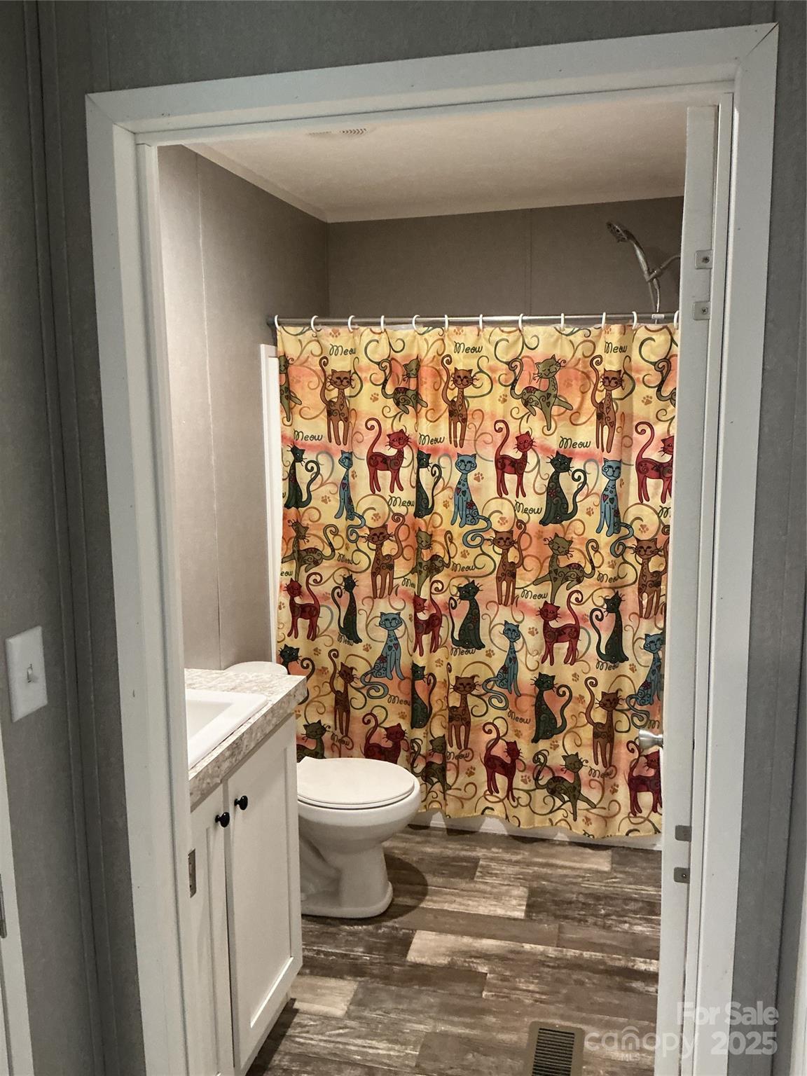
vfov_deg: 61.7
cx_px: 404
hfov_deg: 48.2
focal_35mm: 29
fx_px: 901
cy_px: 538
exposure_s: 1/40
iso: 320
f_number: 1.8
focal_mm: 3
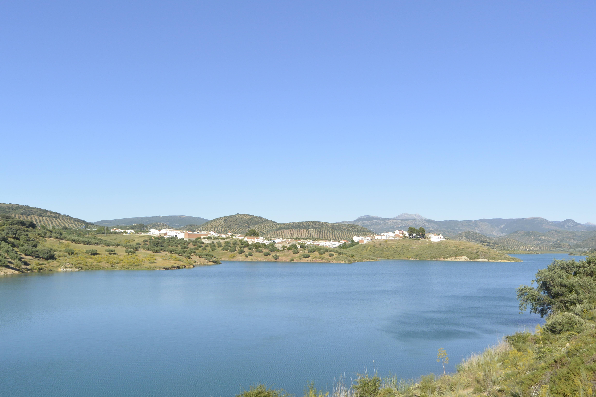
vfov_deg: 37.9
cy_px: 198
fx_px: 579
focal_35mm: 35
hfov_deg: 54.4
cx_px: 298
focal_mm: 13
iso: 160
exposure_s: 1/640
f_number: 6.3
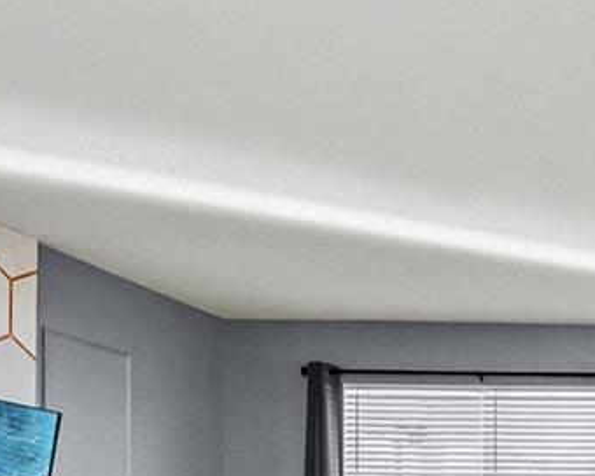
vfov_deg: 25.3
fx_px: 933
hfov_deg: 26.5
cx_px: 875
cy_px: 595
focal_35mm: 53
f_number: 5.6
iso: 1000
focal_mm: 12
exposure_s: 1/6
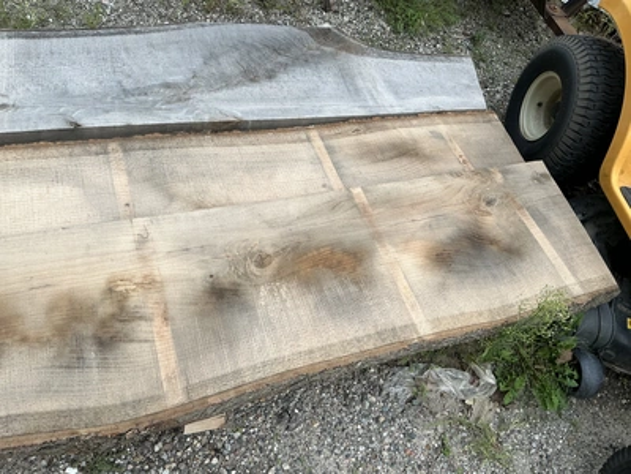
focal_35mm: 28
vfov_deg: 49.7
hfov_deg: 63.4
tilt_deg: -52.9
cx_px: 316
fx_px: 510
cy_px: 237
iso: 20
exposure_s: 1/122
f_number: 1.8
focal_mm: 3
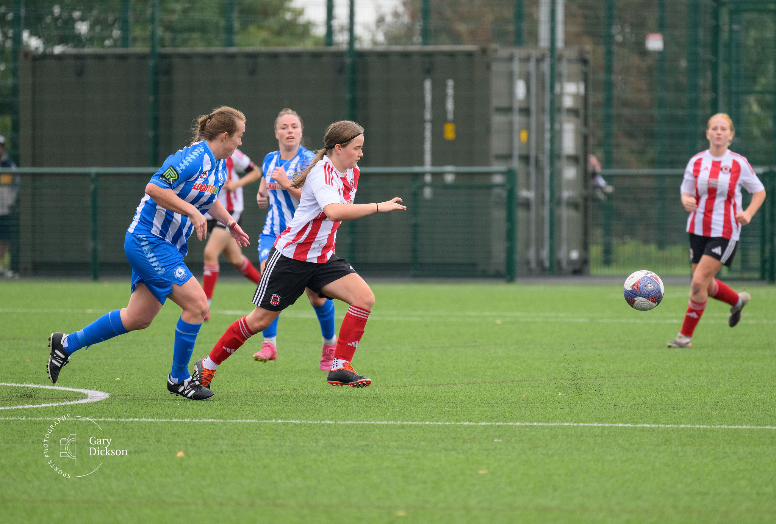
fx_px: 10248
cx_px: 409
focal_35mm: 474
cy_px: 222
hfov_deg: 4.3
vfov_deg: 2.9
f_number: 5.6
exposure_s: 1/1250
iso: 3200
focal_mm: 400
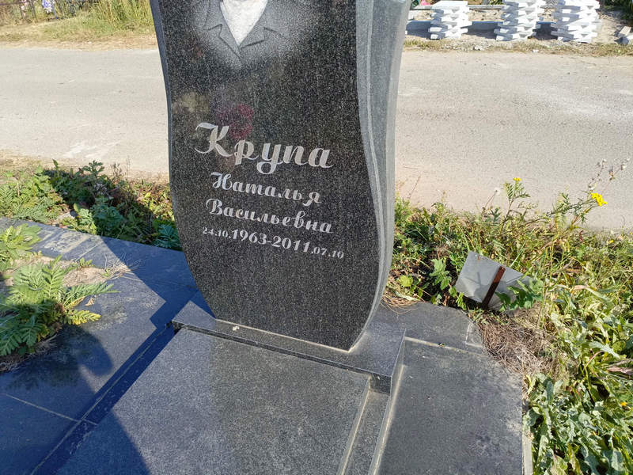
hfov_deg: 69.4
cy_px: 238
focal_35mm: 25
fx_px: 457
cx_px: 316
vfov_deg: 54.9
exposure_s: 1/658
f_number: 1.69
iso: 118
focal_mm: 4.76
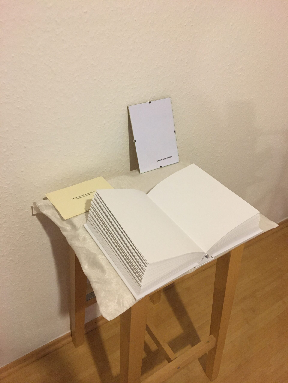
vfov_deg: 61.7
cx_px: 144
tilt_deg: -37.9
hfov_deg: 48.2
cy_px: 192
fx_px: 322
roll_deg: -5.3
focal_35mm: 29
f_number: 2.2
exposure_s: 1/33
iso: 200
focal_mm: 4.15
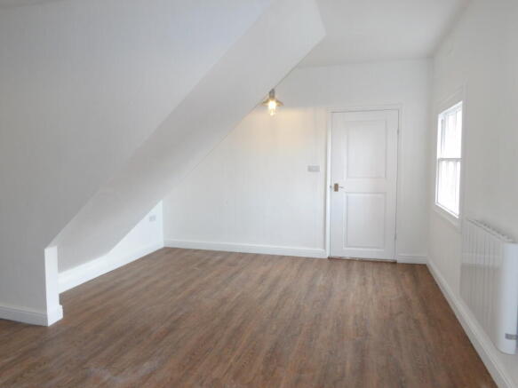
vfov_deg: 56.8
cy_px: 194
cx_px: 259
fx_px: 359
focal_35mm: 24
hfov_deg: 71.6
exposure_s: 1/15
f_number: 4.1
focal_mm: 4.3
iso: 200
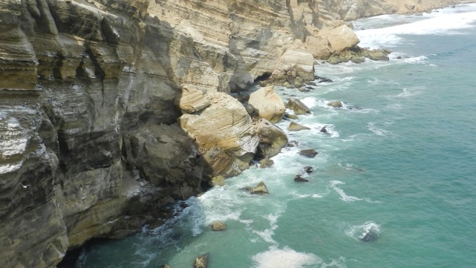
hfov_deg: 50.5
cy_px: 137
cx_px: 232
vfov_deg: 29.7
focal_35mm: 40
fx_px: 505
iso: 160
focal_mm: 4
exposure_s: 1/800
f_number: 4.5
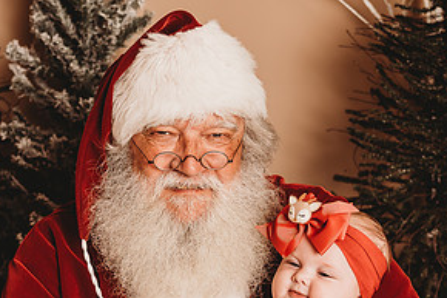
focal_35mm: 80
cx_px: 202
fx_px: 993
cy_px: 273
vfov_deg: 16.8
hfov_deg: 25.4
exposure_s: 1/160
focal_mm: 40
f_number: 4
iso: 100
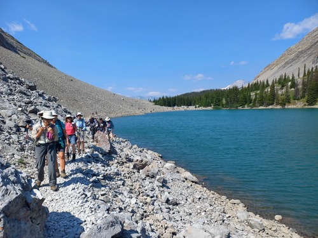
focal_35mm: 25
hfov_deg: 69.4
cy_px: 119
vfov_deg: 54.9
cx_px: 159
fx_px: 230
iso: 50
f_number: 1.8
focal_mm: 4.65
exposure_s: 1/1142
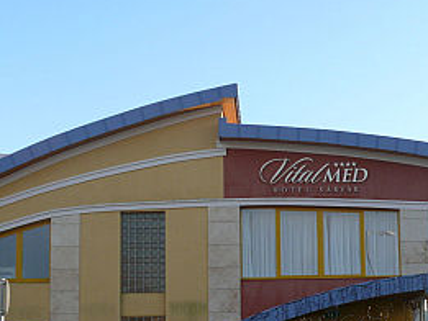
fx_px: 940
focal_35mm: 76
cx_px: 290
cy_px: 265
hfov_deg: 25.5
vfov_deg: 19.2
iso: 100
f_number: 4.5
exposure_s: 1/250
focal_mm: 8.5
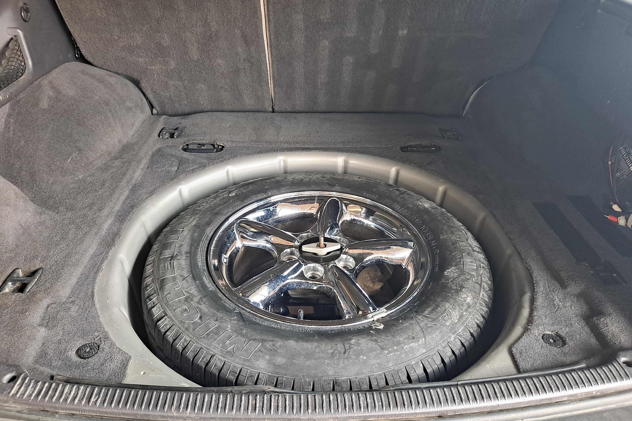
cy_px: 210
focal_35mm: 27
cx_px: 319
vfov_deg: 47.9
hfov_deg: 67.4
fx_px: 474
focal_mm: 4.6
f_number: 2
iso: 320
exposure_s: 1/60
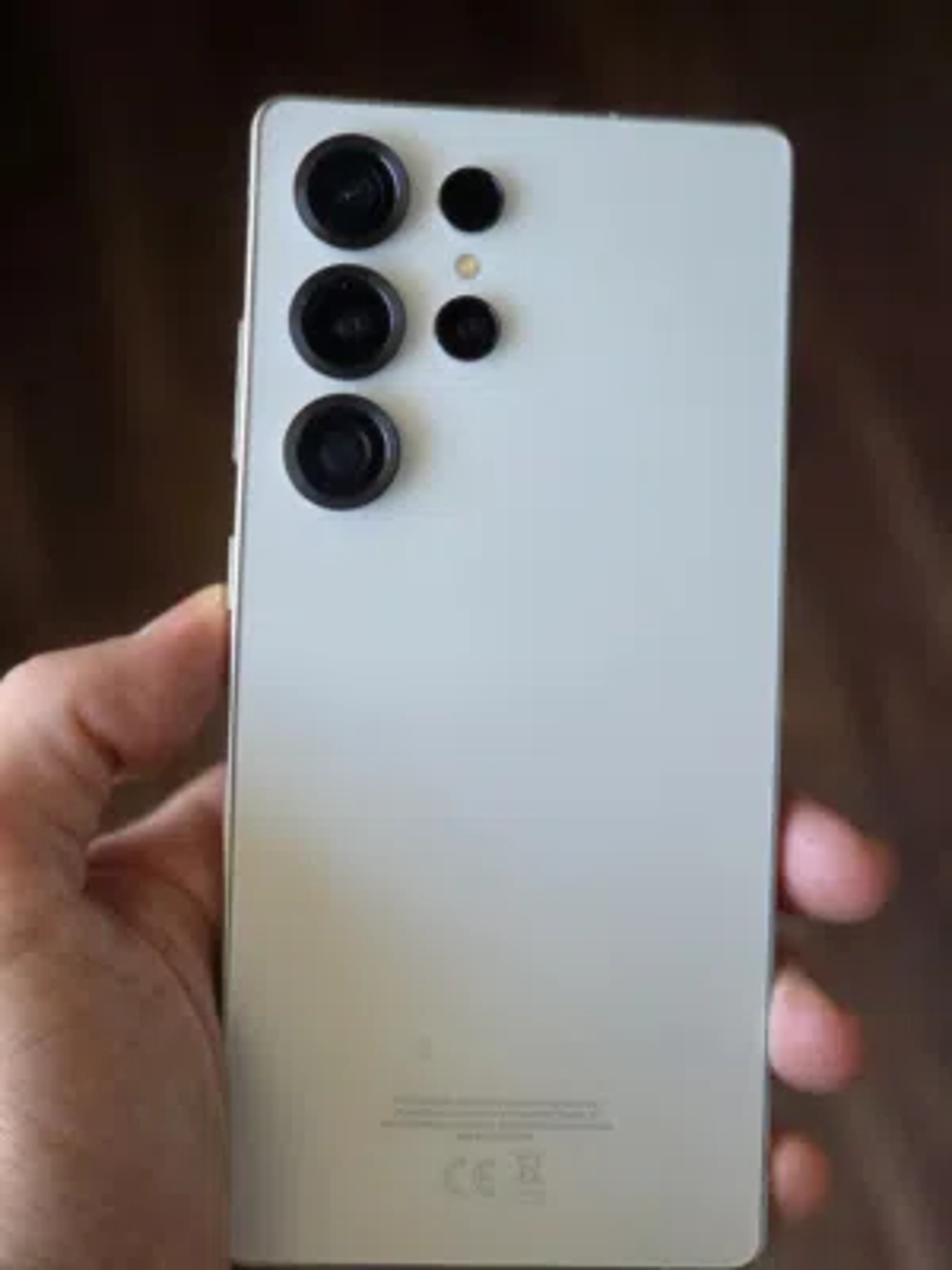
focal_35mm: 69
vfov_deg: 28.2
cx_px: 476
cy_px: 635
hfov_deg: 21.3
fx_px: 2530
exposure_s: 1/100
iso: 160
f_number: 2.4
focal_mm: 7
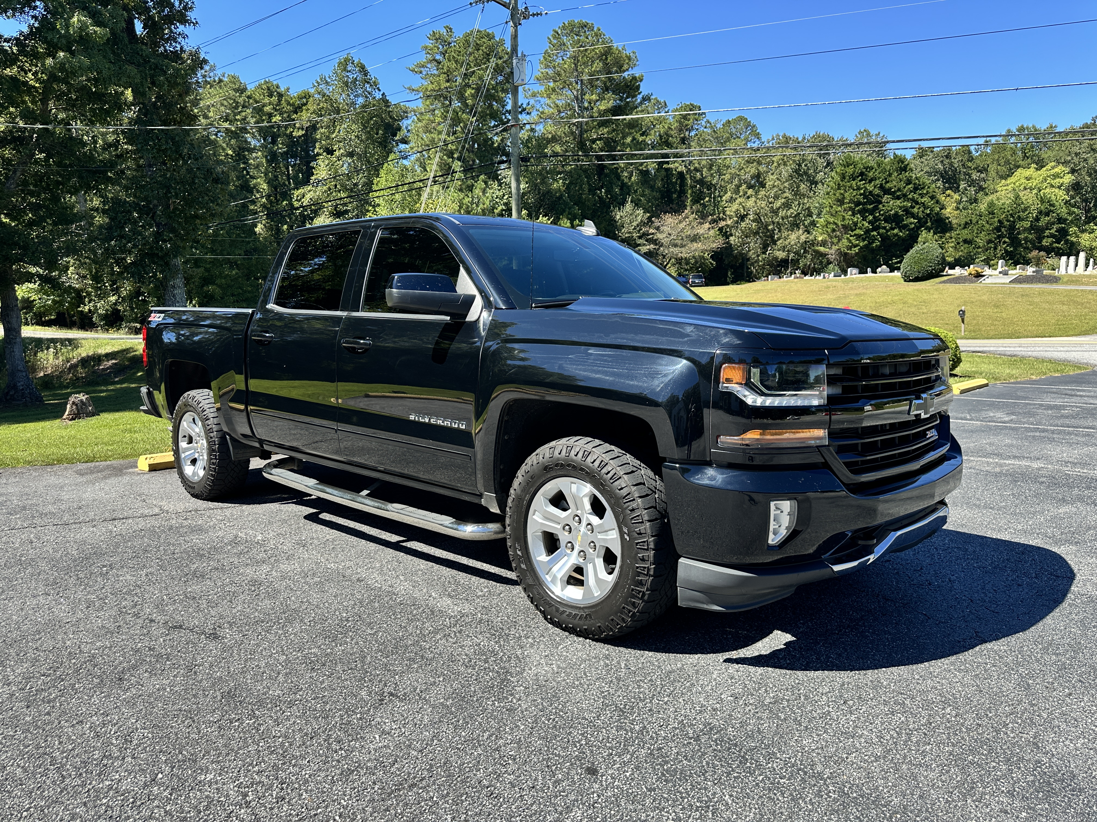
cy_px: 411
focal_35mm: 24
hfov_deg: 71.6
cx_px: 548
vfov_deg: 56.8
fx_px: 761
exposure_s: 1/1517
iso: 80
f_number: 1.78
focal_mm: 6.86
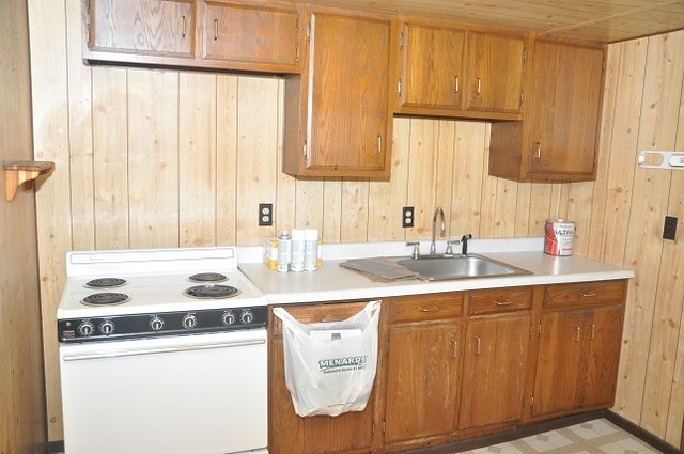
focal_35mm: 32
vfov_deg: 41.6
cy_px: 227
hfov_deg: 59.6
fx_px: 598
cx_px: 342
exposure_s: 1/60
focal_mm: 21
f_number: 4
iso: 800
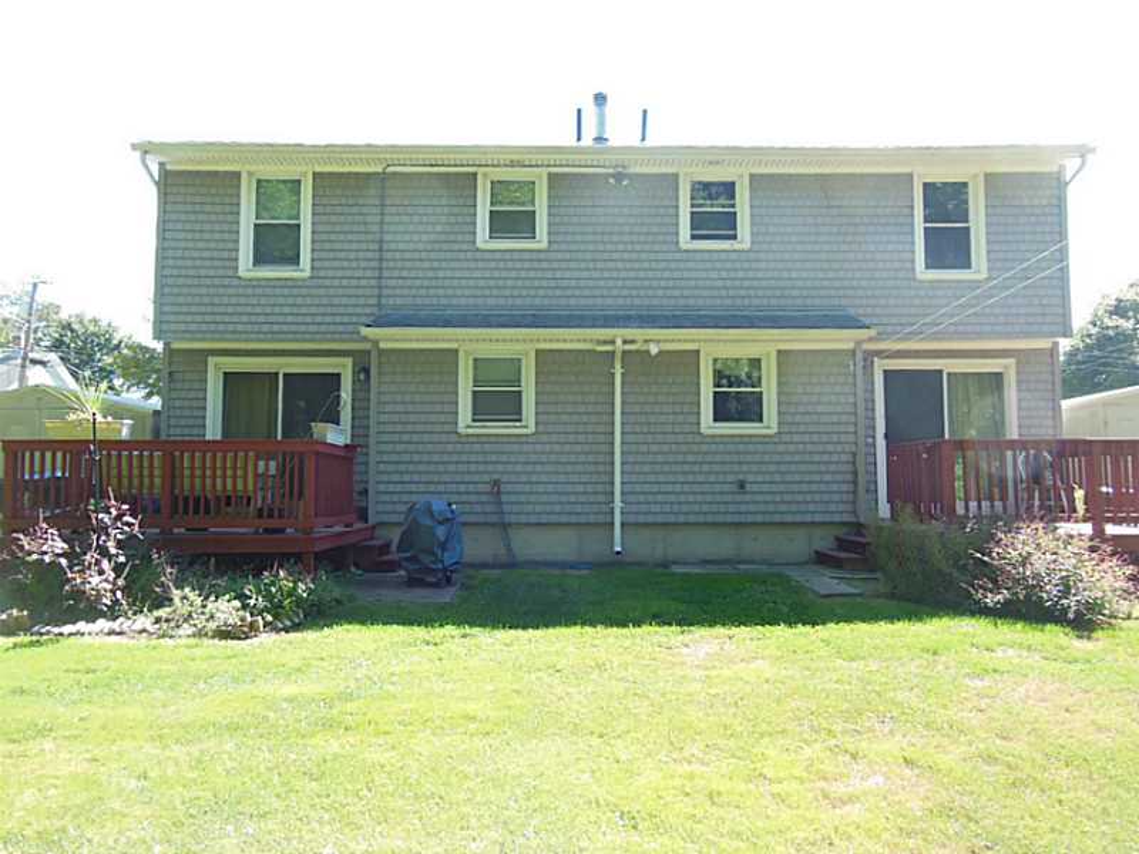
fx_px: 823
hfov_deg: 69.4
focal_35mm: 25
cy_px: 427
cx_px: 570
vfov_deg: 54.9
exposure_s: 1/125
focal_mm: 4.5
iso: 125
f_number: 3.5
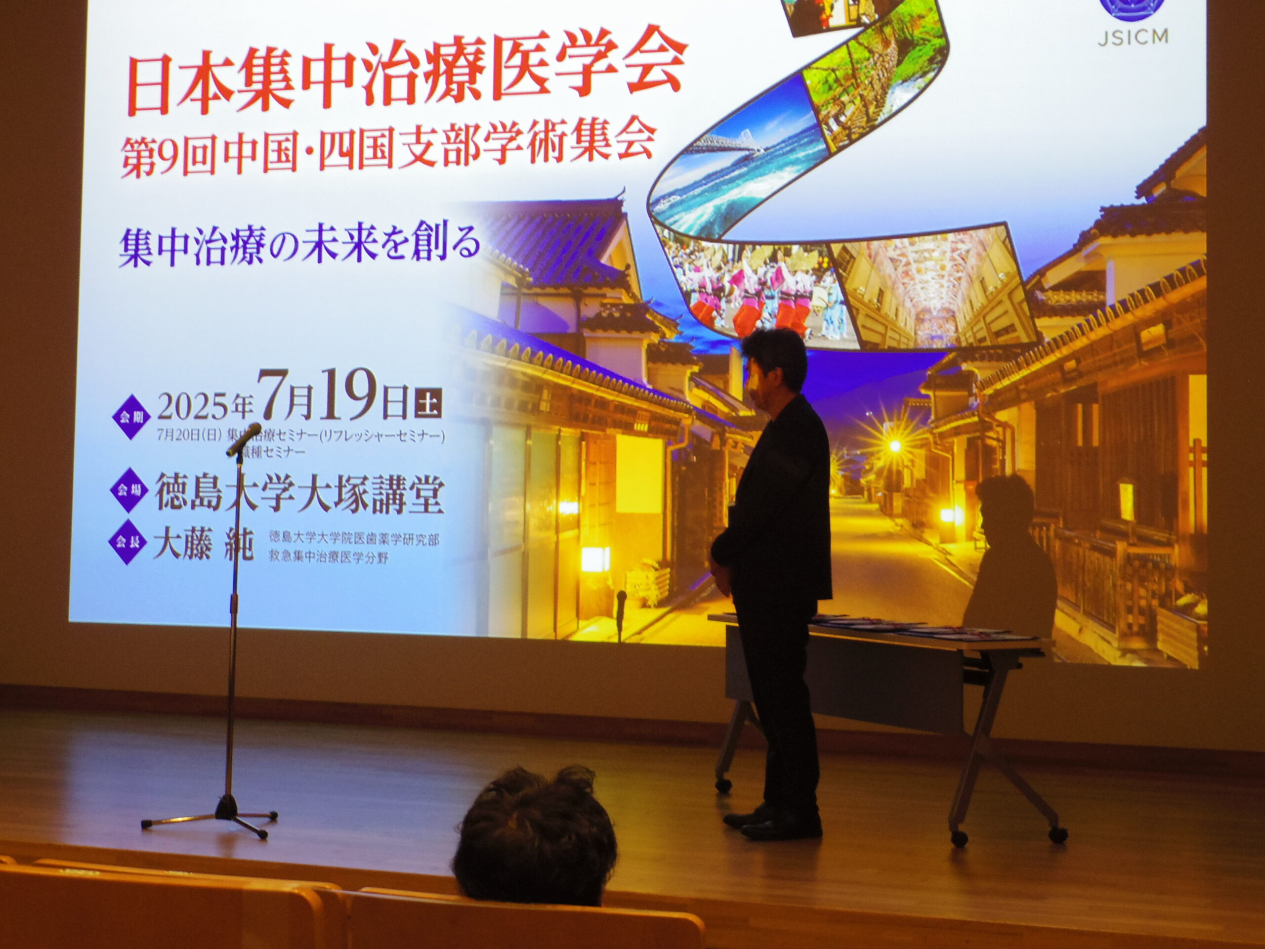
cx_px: 632
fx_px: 2485
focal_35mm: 68
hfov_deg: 28.6
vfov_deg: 21.6
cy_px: 474
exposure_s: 1/15
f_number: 4.5
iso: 800
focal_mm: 14.7
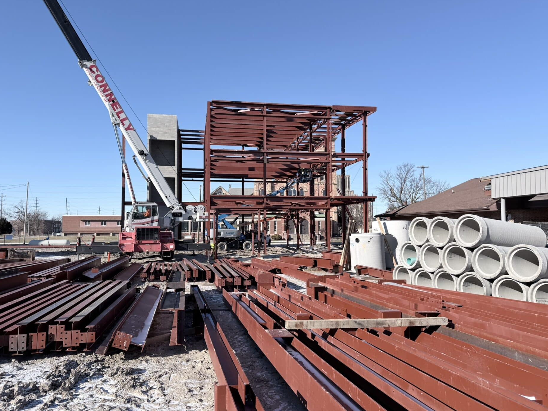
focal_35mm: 25
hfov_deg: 69.4
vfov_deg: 54.9
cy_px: 208
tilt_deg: +2.9
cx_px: 264
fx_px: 396
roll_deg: +0.6
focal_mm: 6.76
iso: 80
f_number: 1.78
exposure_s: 1/4975
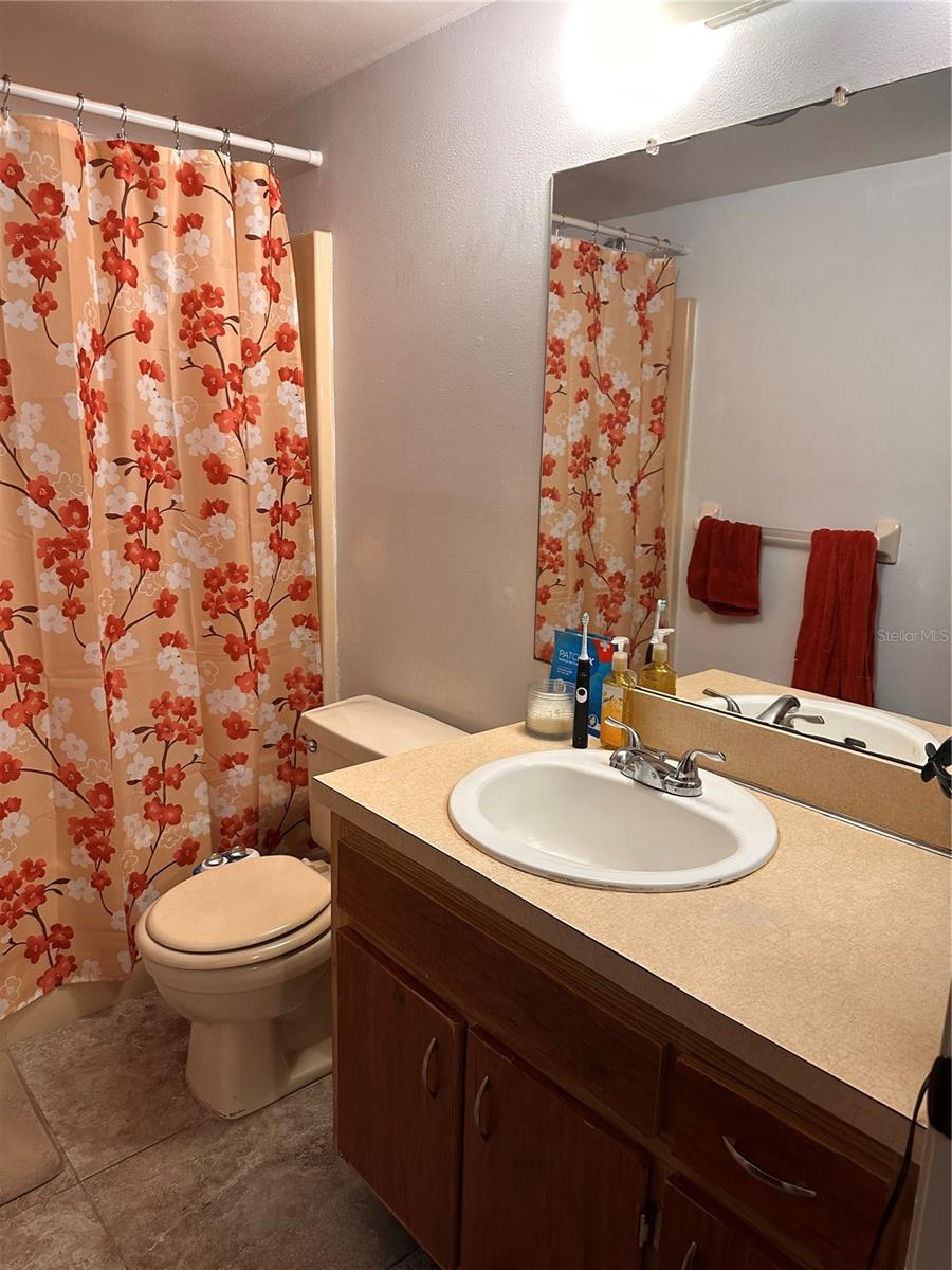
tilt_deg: -11.2
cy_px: 635
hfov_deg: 56.8
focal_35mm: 24
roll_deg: -3.0
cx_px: 476
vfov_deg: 71.6
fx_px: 880
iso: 200
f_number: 1.78
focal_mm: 6.86
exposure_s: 1/120
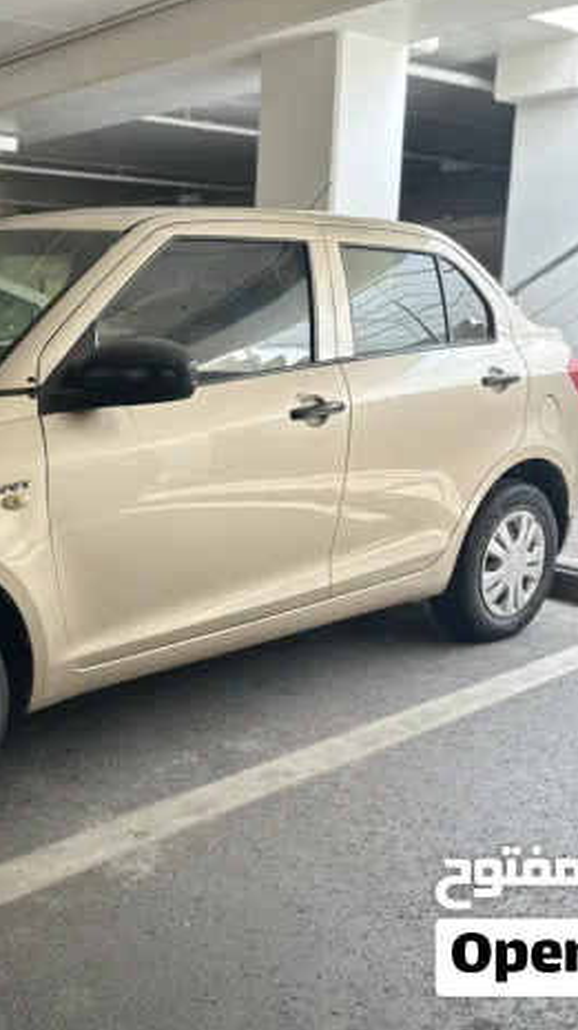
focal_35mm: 36
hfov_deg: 31.8
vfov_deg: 55.3
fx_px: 982
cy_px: 518
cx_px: 102
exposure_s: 1/128
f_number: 1.78
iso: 64
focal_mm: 6.86
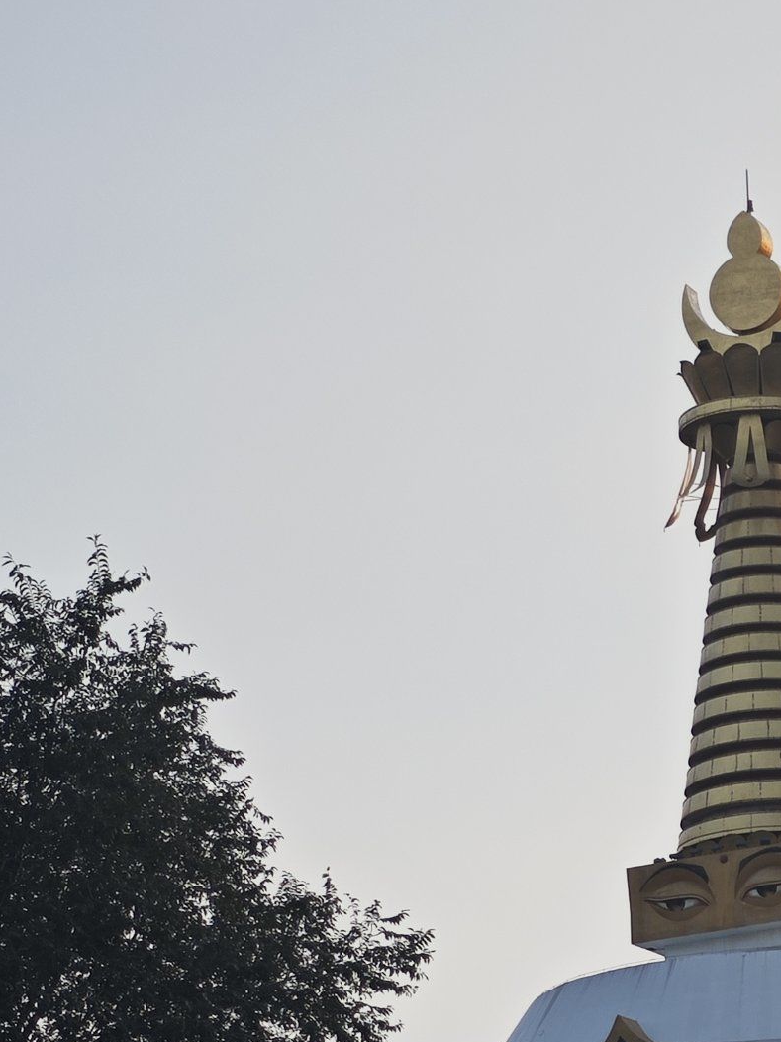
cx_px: 806
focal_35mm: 218
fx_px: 6558
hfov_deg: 6.8
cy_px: 999
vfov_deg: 9.0
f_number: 2
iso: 50
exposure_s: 1/139
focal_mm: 10.1
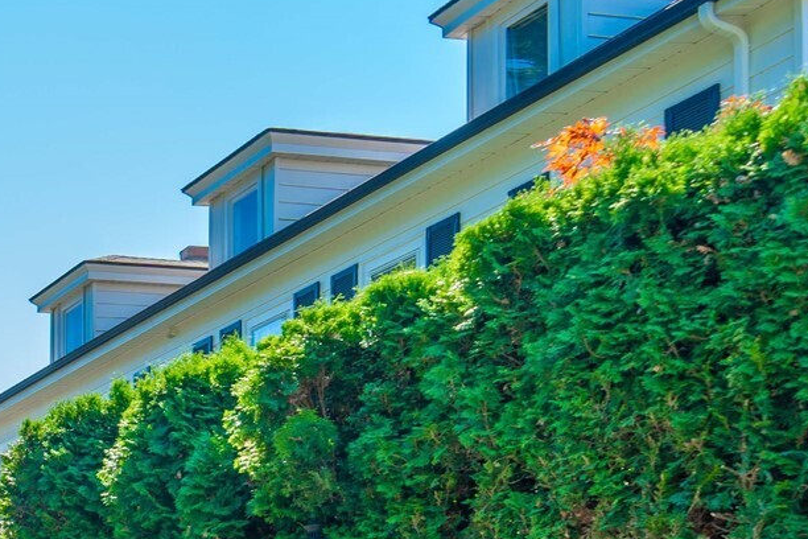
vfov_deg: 20.2
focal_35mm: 61
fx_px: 1369
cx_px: -249
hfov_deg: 27.4
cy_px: 717
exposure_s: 1/80
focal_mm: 22
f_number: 7.1
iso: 100
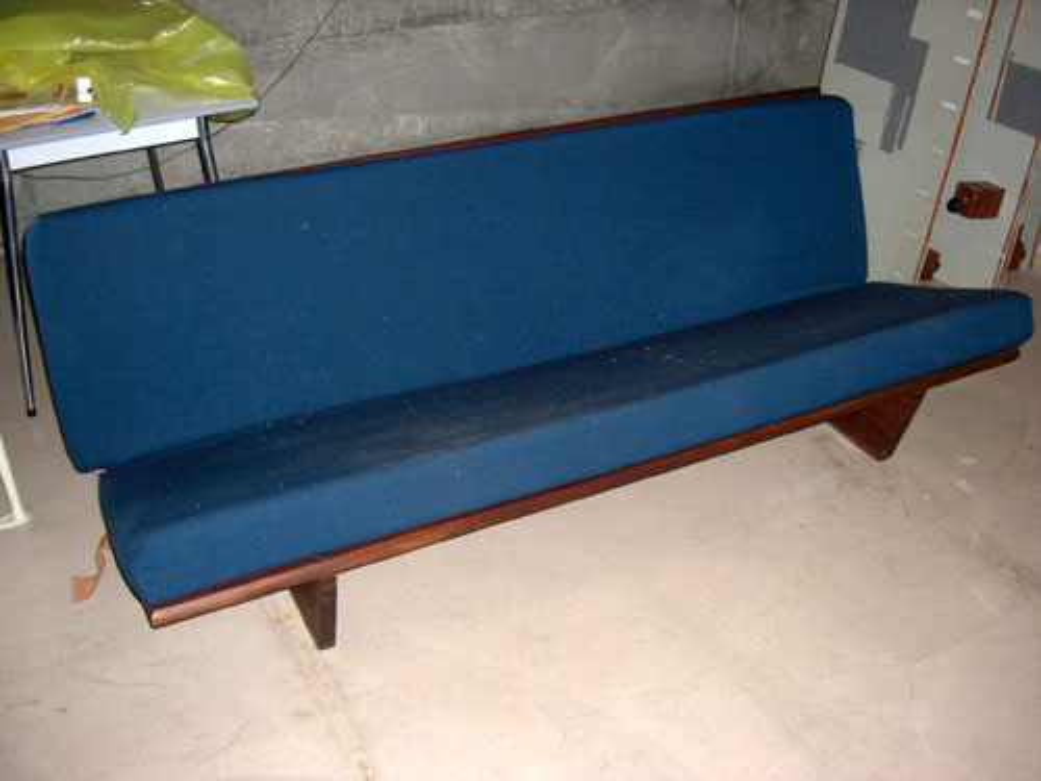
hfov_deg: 49.0
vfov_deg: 37.7
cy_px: 390
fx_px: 1143
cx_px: 520
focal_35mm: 38
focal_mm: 7.9
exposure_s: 1/60
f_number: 2.8
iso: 200
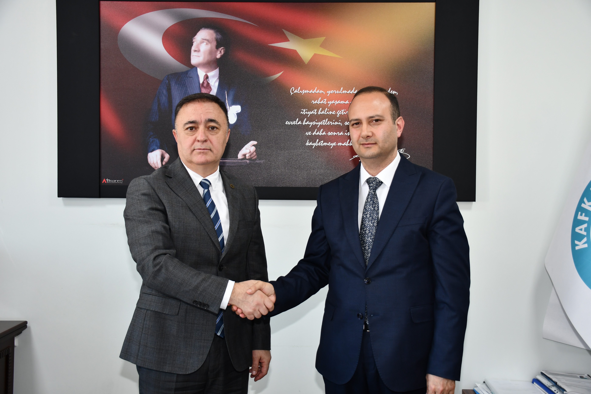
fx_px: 591
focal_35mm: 36
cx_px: 296
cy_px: 197
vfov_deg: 36.9
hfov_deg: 53.1
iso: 500
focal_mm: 24
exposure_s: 1/60
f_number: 4
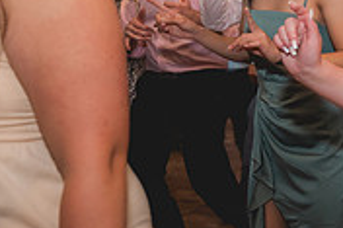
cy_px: 52
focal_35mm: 56
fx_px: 533
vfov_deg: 23.8
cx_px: 448
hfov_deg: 28.9
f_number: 2.8
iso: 2500
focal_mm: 17
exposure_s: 1/50
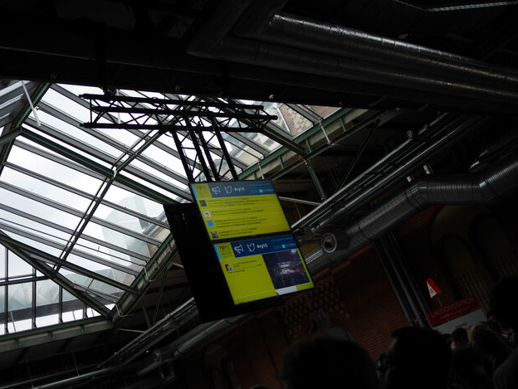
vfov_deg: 35.2
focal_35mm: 41
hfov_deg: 45.7
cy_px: 190
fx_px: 614
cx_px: 256
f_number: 1.7
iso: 200
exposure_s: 1/640
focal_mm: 20
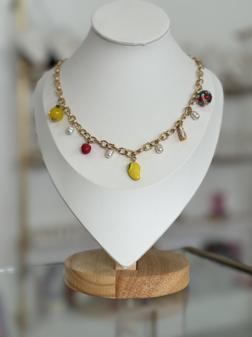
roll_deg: +0.2
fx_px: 466
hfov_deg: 30.3
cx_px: 126
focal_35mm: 48
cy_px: 168
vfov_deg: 39.7
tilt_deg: -3.3
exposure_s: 1/161
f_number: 1.78
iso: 50
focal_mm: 6.76
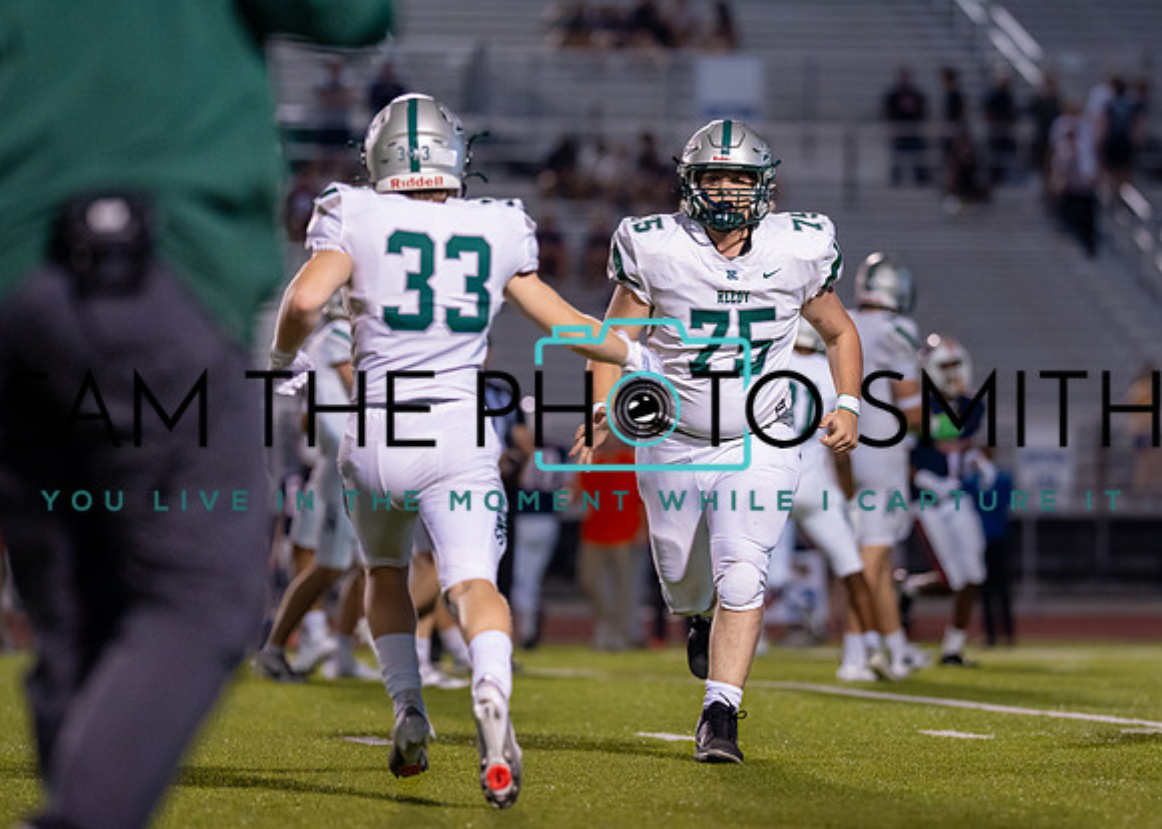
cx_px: 733
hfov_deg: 9.7
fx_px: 6844
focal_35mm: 207
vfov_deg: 6.9
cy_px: 383
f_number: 1.8
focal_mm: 135
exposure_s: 1/1000
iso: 1250
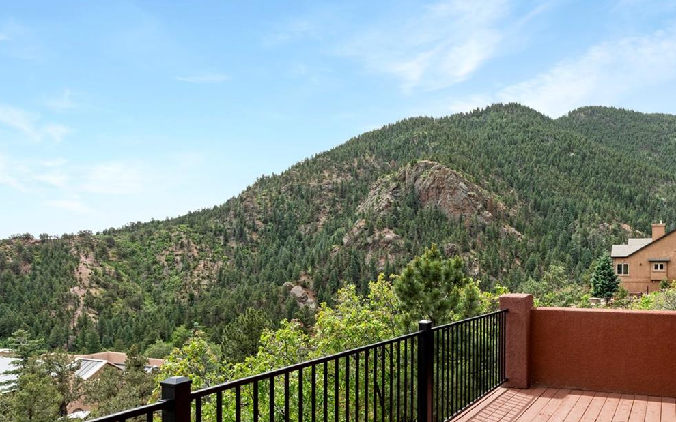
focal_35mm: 29
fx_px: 528
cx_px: 439
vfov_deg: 43.2
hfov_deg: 63.9
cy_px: 268
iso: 320
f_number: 8
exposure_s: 1/100
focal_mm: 11.6
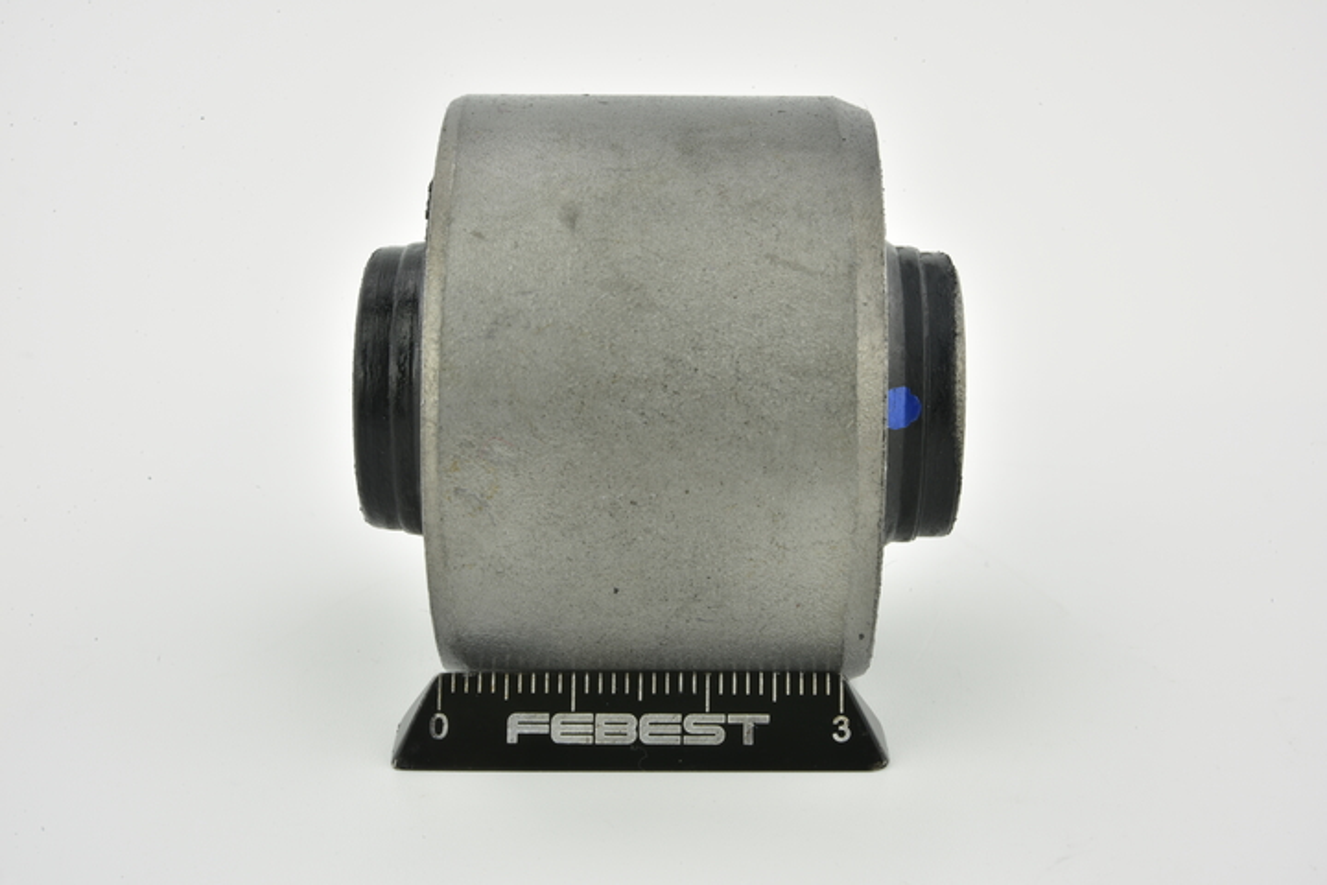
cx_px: 664
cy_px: 442
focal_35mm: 60
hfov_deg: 33.4
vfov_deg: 22.6
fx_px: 2211
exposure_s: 1/2.5
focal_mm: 60
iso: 64
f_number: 32
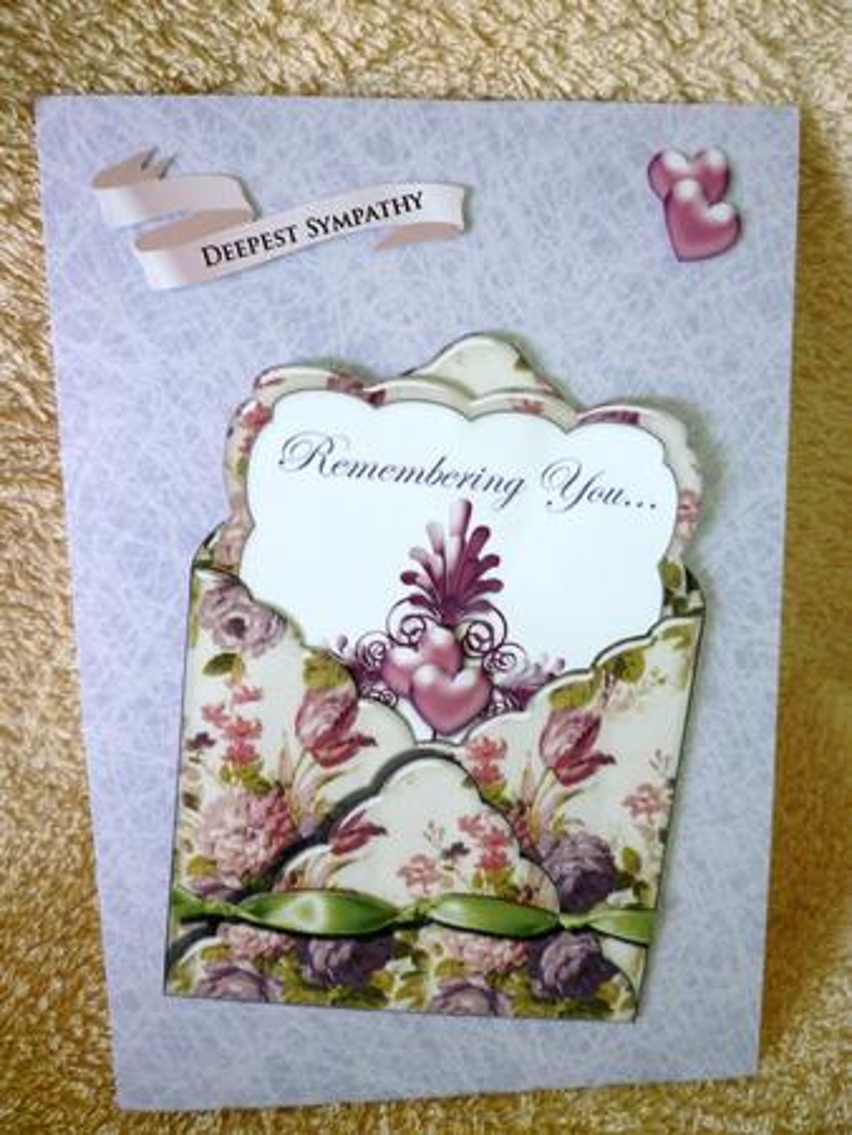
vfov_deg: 61.6
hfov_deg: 48.3
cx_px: 426
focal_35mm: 29
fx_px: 951
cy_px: 568
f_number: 3.3
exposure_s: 1/30
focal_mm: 5.2
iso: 200
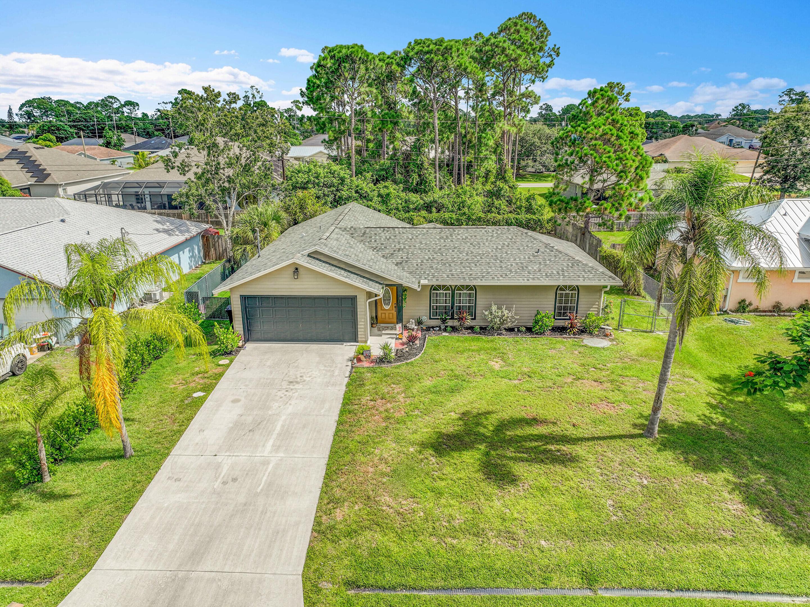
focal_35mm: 24
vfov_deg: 56.8
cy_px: 304
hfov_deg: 71.6
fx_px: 561
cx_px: 405
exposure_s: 1/2500
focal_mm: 12.3
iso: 120
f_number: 2.8
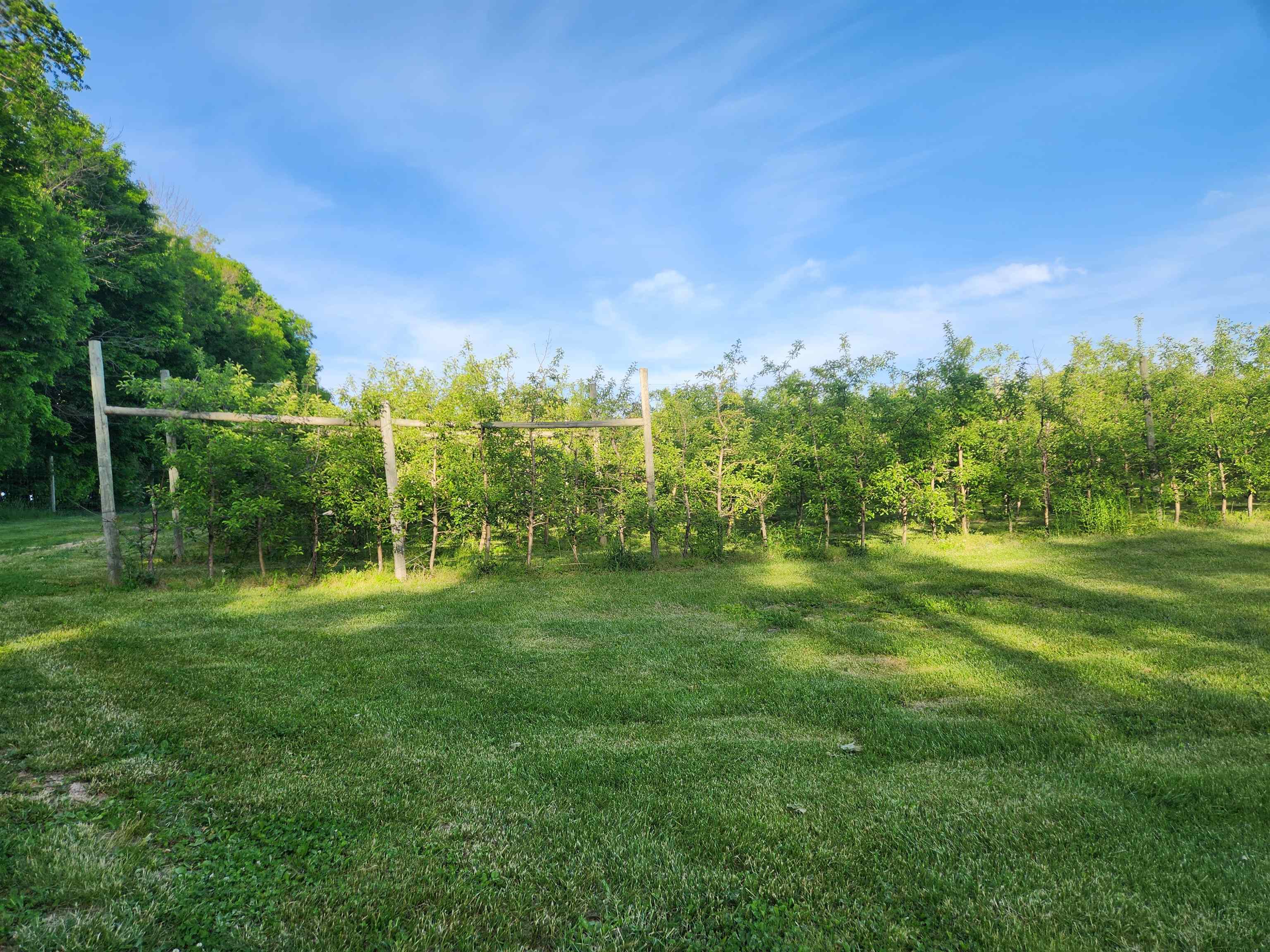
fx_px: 844
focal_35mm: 23
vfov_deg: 58.9
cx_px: 635
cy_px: 476
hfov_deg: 73.9
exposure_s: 1/799
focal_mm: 5.4
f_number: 1.8
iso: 20
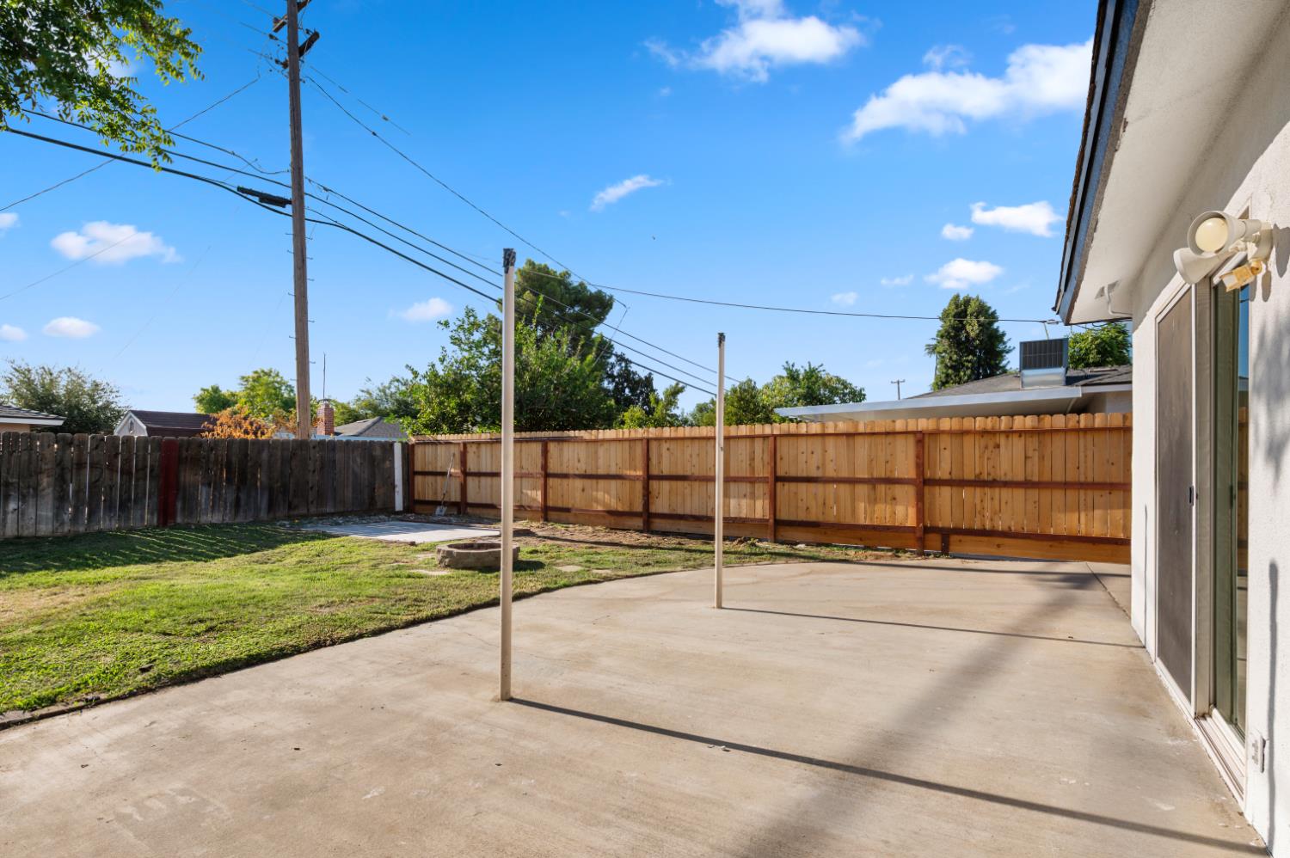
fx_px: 609
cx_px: 645
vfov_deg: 70.4
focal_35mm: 17
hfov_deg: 93.3
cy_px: 429
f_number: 9
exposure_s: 1/160
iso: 250
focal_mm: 17
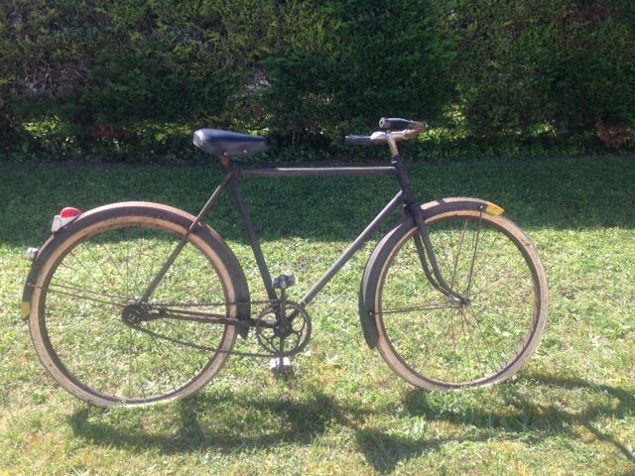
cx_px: 318
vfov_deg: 42.9
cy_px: 238
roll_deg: +1.7
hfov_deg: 55.4
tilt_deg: -11.8
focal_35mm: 33
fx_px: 605
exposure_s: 1/521
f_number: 2.4
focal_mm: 4.12
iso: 50
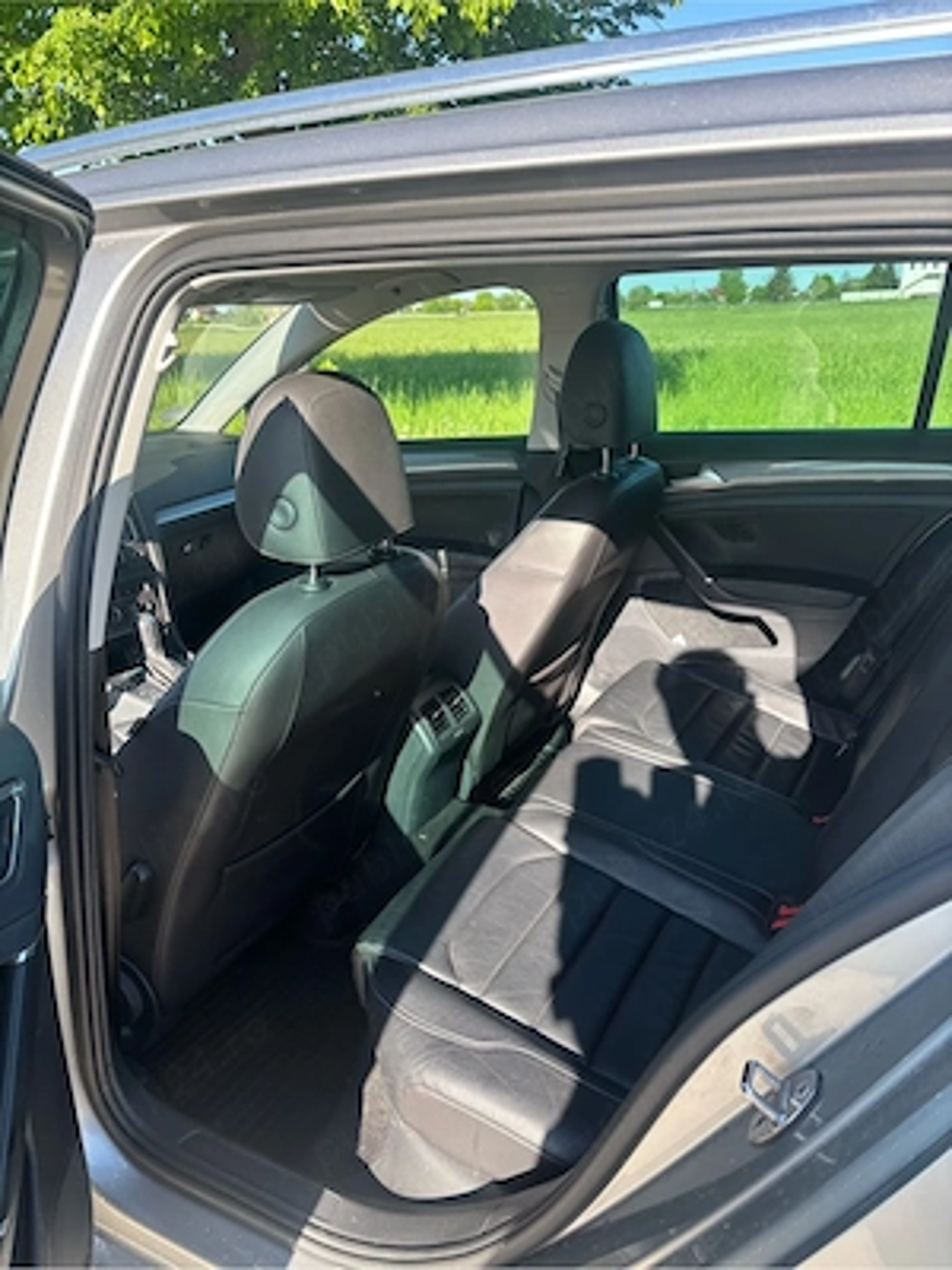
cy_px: 635
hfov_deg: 53.1
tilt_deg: -20.6
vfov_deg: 67.3
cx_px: 476
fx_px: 953
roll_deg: +2.3
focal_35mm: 26
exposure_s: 1/452
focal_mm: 5.96
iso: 50
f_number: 1.6
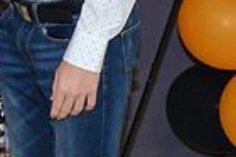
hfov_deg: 10.3
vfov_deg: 7.6
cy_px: -76
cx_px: -294
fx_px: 1166
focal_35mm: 178
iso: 800
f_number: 4.5
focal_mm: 21.3
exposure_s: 1/60
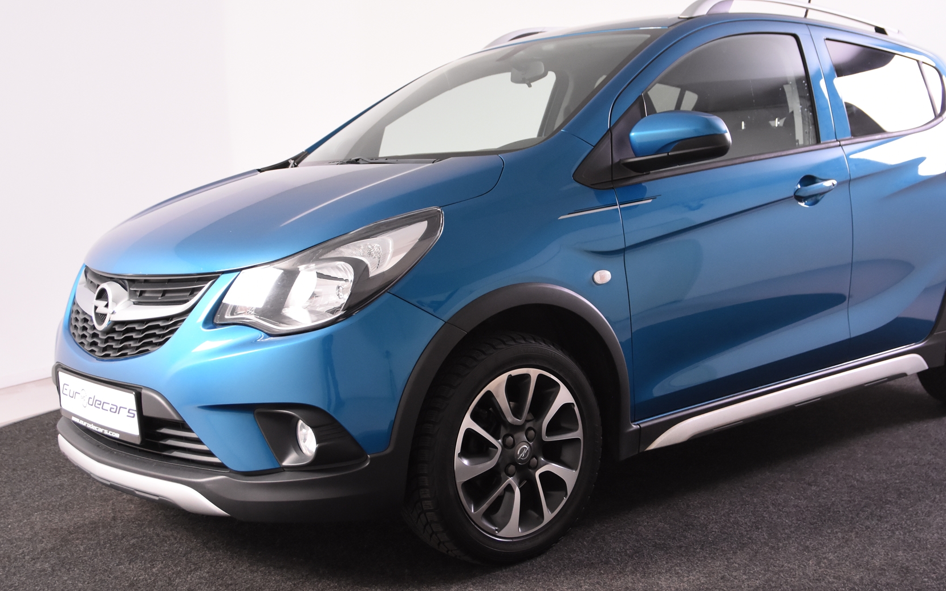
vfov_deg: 28.0
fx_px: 1186
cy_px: 274
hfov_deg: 43.4
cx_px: 524
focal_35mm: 46
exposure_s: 1/60
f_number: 4
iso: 1600
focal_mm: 26
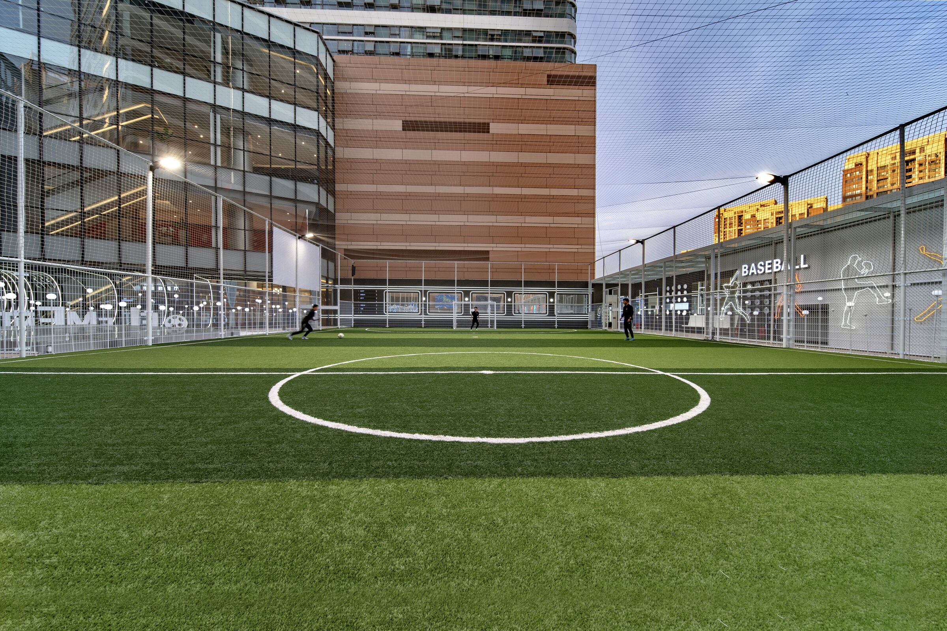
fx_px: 316
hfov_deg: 112.6
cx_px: 474
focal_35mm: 12
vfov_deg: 90.0
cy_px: 316
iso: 100
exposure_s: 1/20
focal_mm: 12
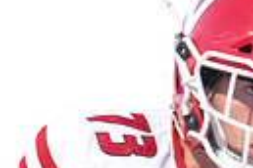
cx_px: 114
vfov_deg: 1.9
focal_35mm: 718
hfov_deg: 2.9
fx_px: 5046
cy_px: 284
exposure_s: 1/320
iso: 10000
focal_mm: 160
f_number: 7.1
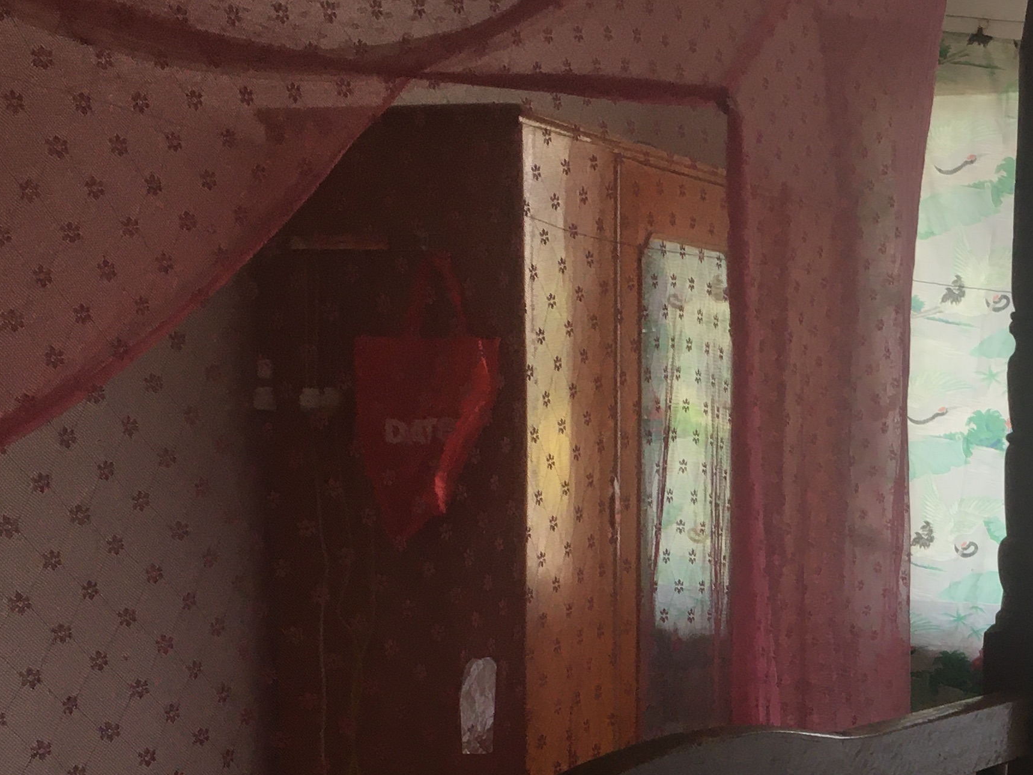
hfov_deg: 27.3
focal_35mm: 68
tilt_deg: -8.9
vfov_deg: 20.9
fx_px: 2029
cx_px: 977
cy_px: 773
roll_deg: +0.0
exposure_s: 1/33
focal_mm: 4.15
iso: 25
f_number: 2.2
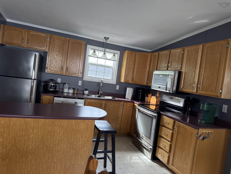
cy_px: 87
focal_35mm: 24
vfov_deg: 56.8
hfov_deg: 71.6
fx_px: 160
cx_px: 116
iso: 200
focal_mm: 6.76
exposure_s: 1/198
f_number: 1.78
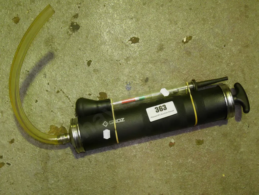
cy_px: 98
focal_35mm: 56
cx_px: 130
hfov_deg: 34.3
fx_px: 419
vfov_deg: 26.1
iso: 3200
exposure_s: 1/80
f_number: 5.4
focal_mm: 28
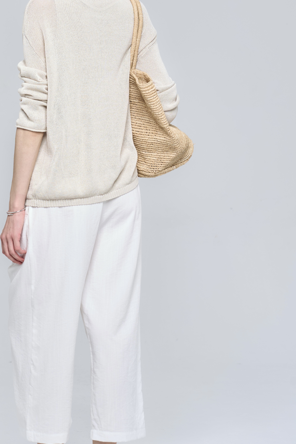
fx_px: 1640
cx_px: 70
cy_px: 209
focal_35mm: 133
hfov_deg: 10.3
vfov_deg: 15.4
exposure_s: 1/125
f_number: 8
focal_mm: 85
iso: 200
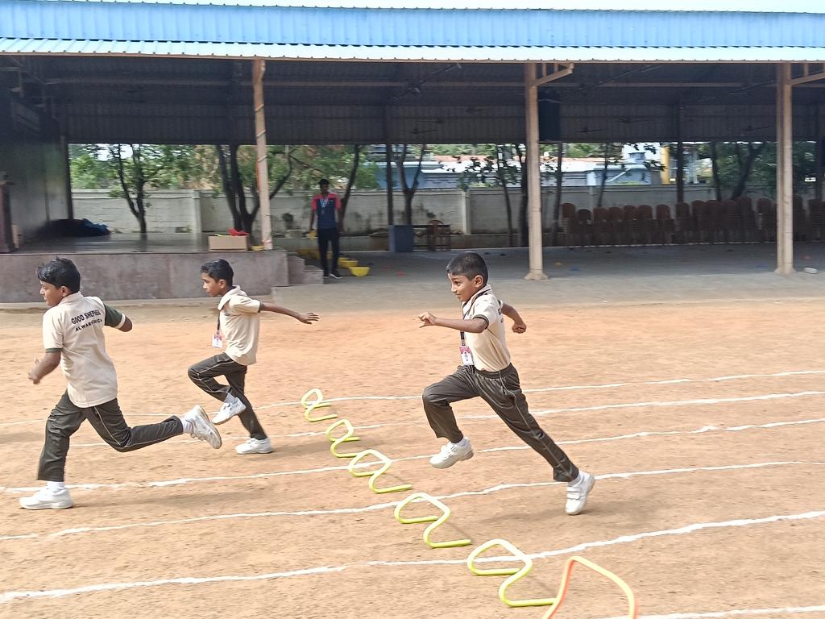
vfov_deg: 30.3
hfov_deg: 39.7
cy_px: 310
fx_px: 1144
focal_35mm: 48
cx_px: 412
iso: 100
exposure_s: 1/348
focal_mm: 3.98
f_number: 1.8
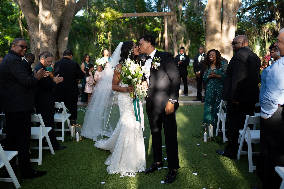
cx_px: 125
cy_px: 75
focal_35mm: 30
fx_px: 234
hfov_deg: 62.4
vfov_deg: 43.9
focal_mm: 24
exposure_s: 1/400
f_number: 1.4
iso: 100
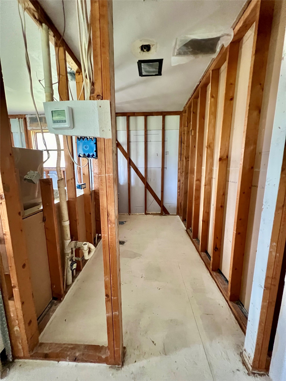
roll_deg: +0.8
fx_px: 143
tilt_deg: -8.9
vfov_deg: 106.2
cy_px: 190
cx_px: 143
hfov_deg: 89.9
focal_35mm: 13
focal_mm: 1.57
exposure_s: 1/60
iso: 1000
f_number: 1.8
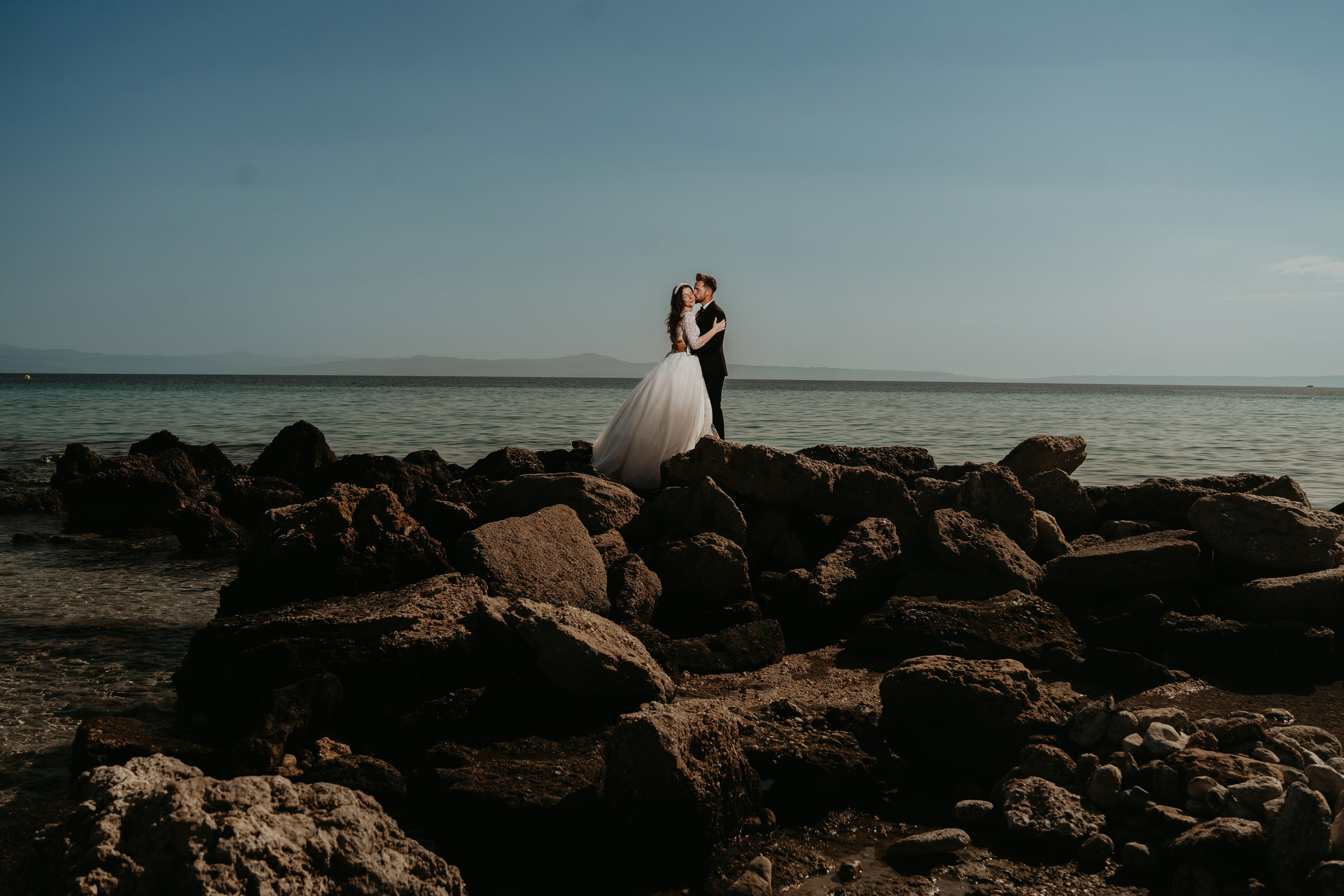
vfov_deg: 37.9
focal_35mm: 35
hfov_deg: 54.4
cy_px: 448
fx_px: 1307
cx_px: 672
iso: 500
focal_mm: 35
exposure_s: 1/200
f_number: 5
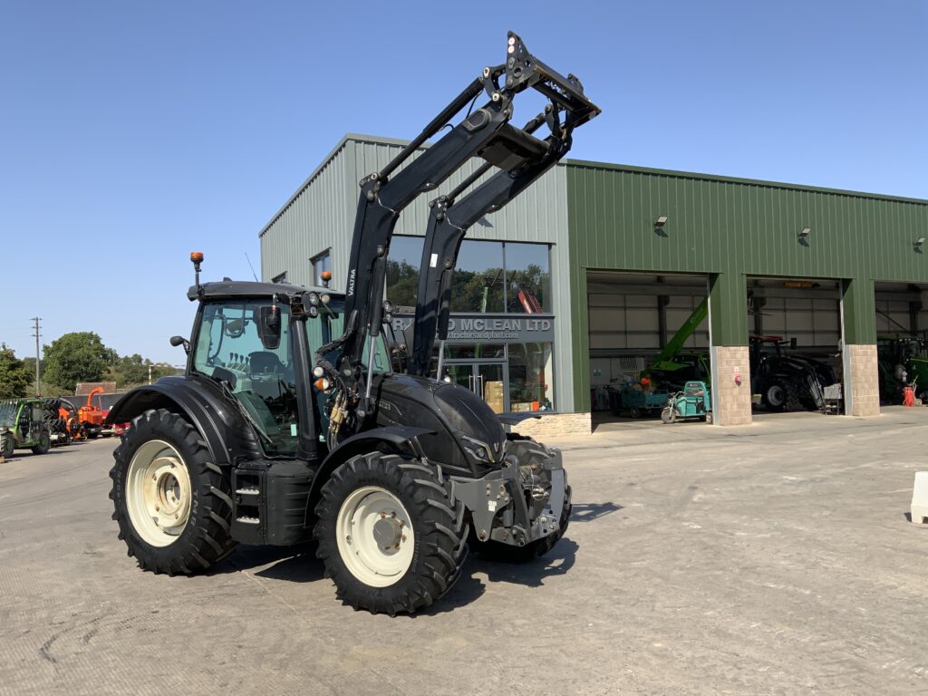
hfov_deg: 61.7
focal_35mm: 29
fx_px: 777
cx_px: 464
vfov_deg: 48.2
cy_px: 348
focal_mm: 3
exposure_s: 1/1577
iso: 16
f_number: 1.8
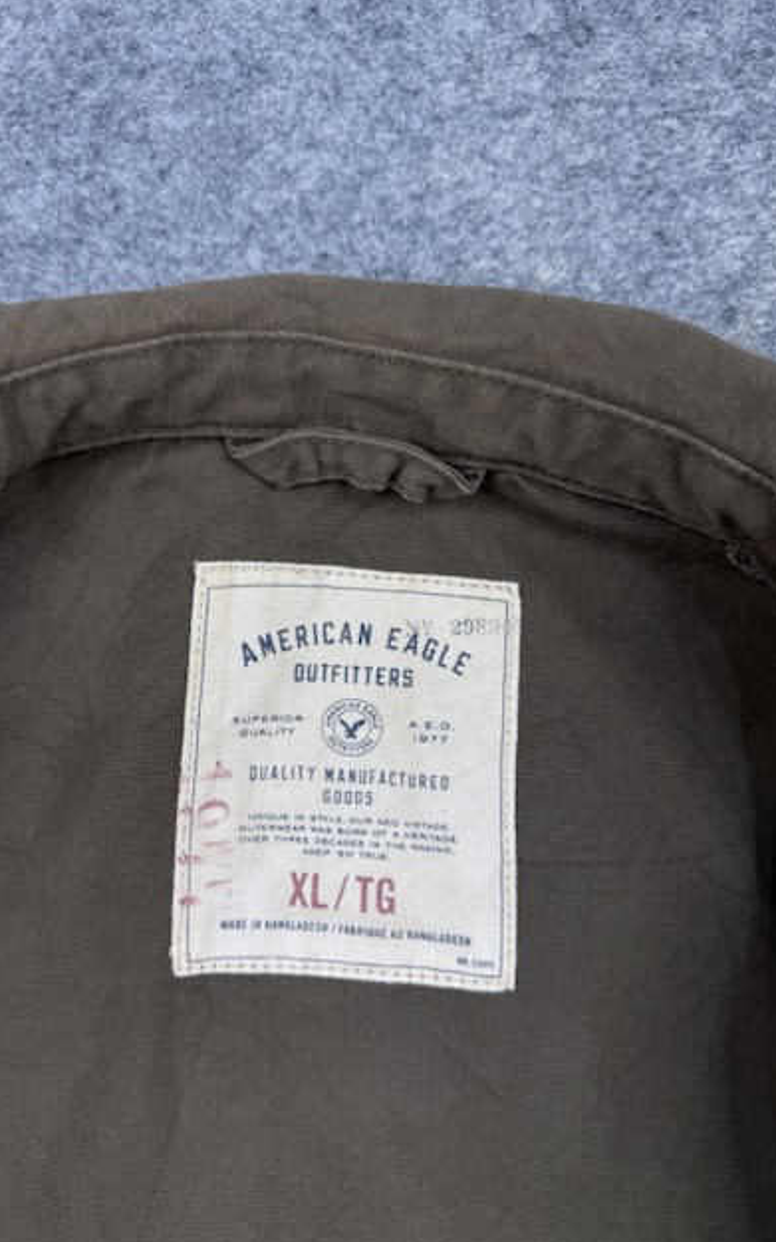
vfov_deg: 70.4
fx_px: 880
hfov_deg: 47.5
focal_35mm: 26
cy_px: 619
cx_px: 343
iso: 64
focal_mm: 6.76
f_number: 1.78
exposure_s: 1/253
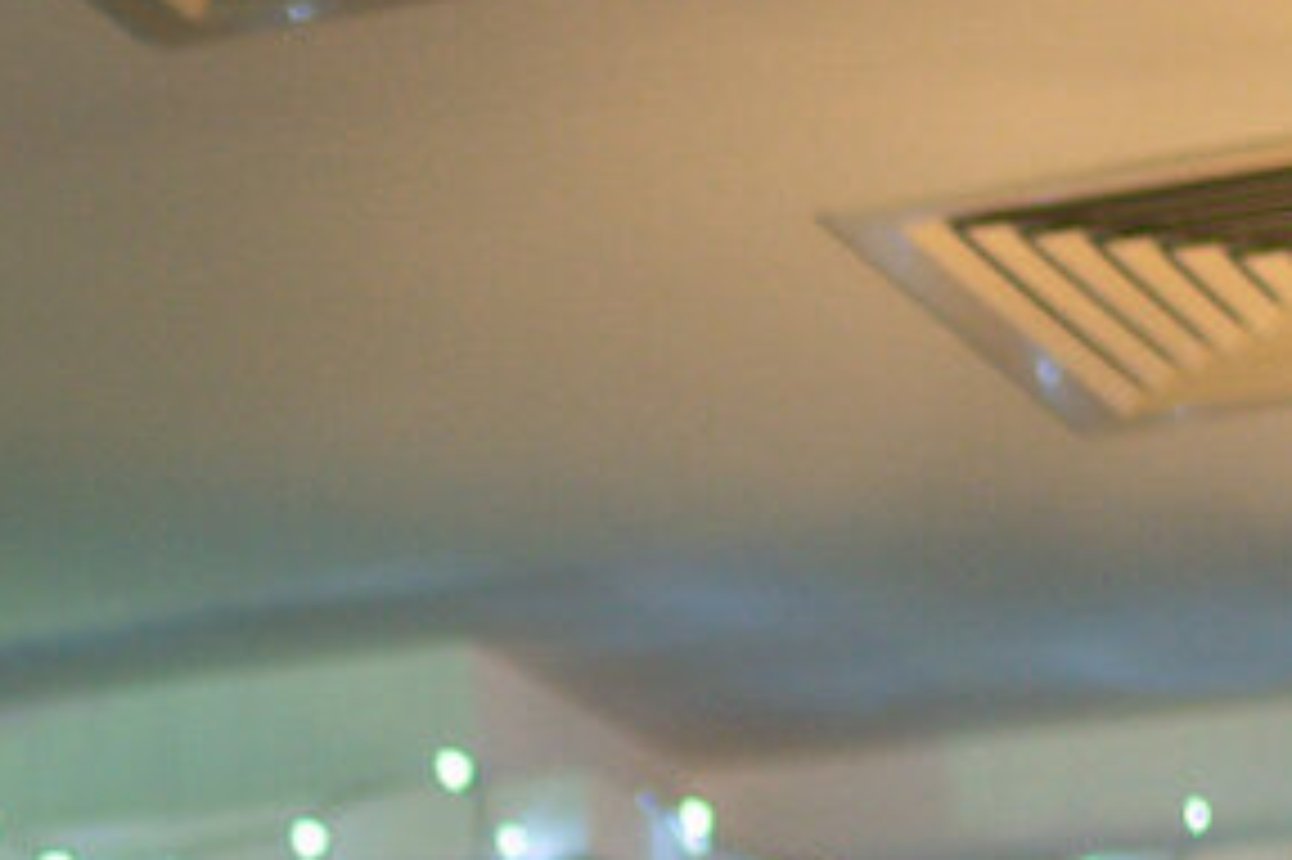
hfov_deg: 10.1
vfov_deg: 7.0
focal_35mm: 195
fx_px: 6994
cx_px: -806
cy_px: 1078
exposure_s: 1/200
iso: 400
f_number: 1.4
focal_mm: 35
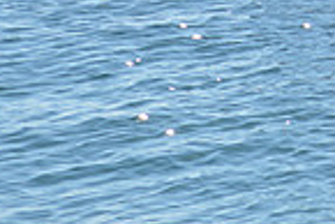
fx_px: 6474
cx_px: 543
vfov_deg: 2.0
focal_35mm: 695
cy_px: -192
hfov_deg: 3.0
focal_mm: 116
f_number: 9
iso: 100
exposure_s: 1/320
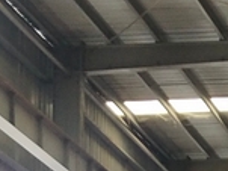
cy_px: 545
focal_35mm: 238
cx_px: 595
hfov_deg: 7.6
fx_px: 1566
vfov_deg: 5.7
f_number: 1.8
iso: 171
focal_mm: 3.95
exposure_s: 1/50
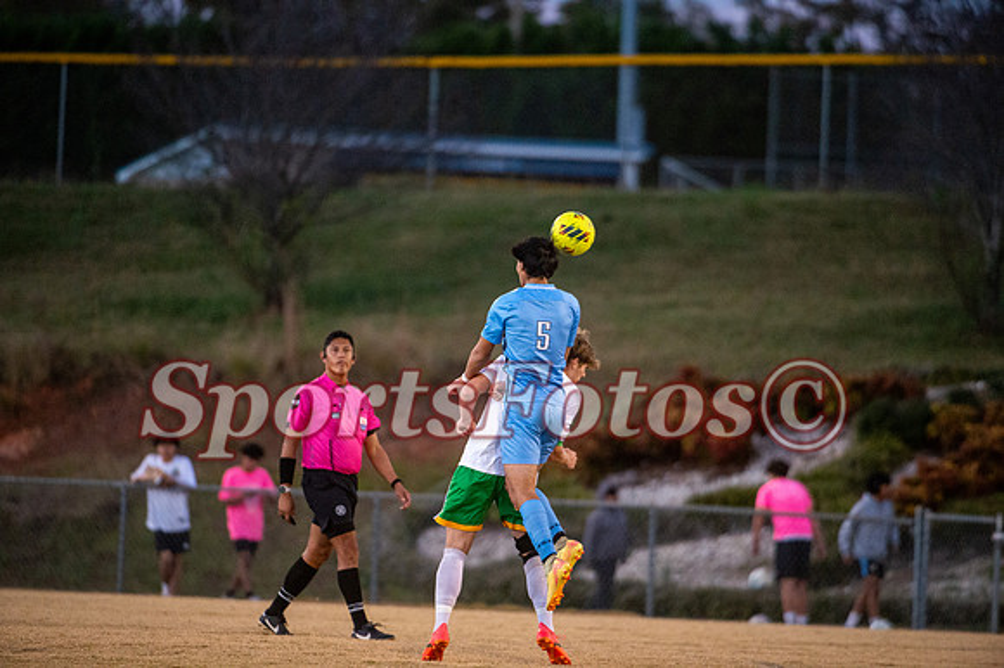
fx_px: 10034
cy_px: 334
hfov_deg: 5.7
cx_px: 502
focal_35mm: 360
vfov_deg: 3.8
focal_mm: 360
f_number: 4
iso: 5000
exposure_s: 1/1000
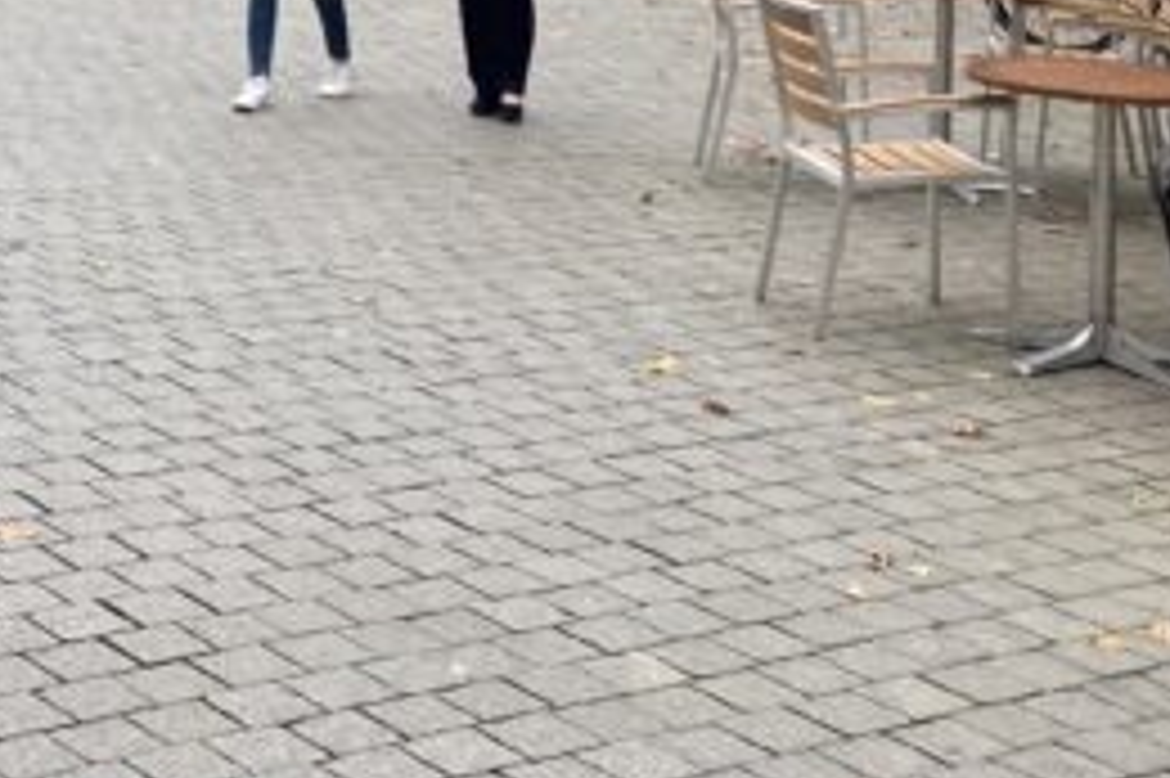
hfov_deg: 22.6
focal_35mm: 86
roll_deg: -1.8
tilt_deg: +4.0
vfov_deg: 14.7
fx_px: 2793
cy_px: -396
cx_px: -27
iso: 25
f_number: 1.8
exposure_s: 1/121
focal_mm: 3.99
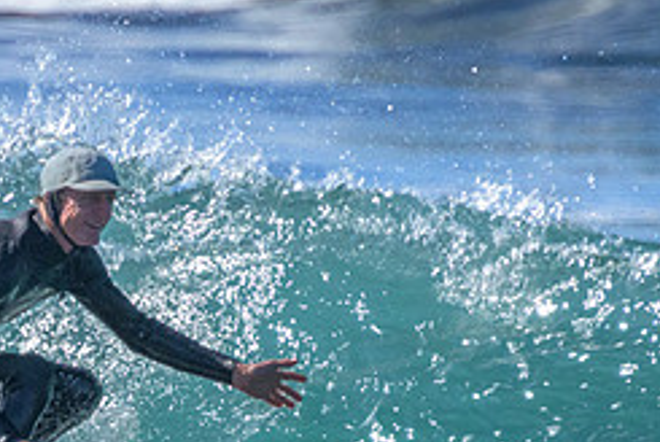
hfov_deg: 1.1
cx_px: 43
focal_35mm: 1892
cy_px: 497
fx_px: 34728
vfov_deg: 0.7
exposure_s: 1/2000
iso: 3600
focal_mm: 800
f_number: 11
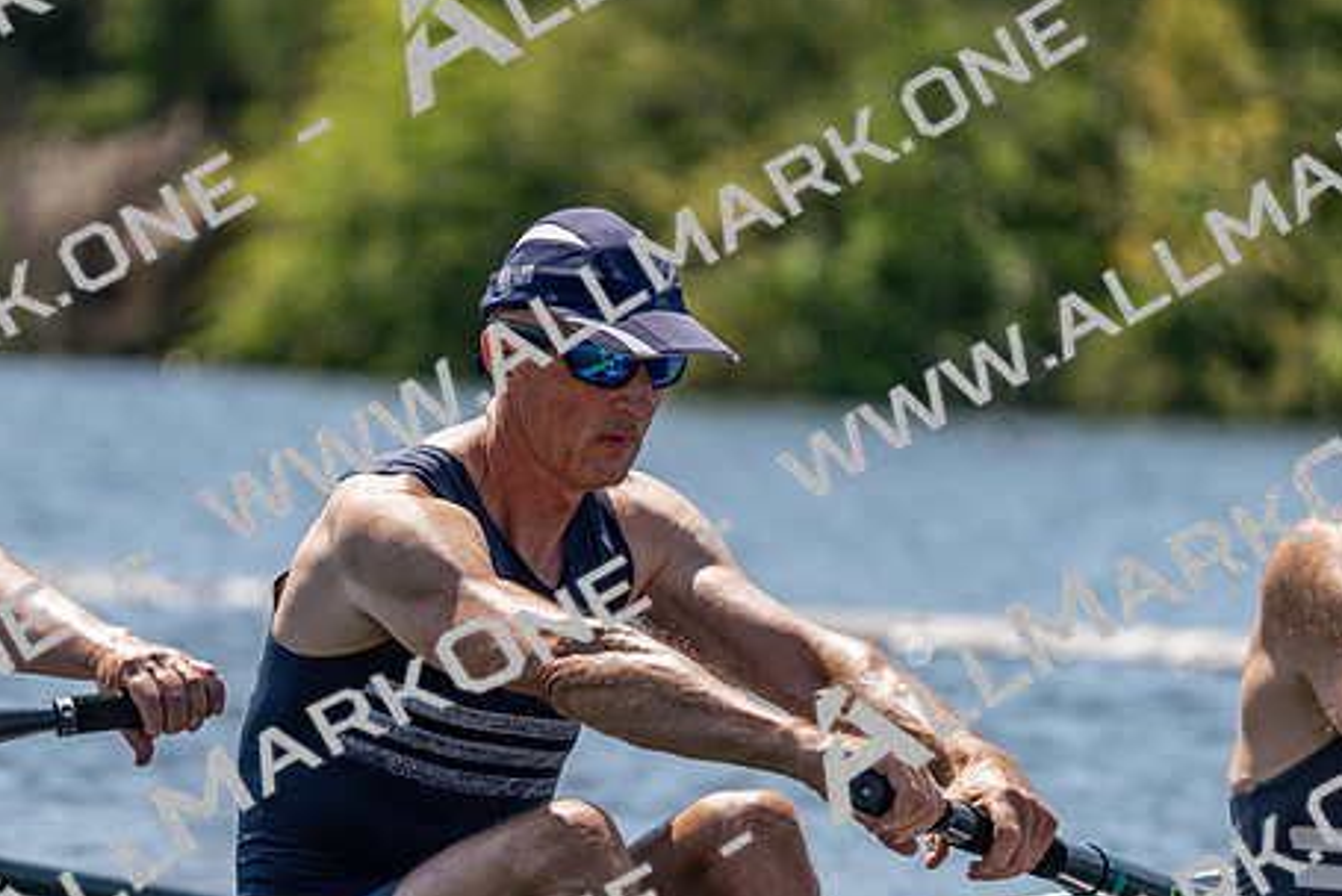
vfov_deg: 3.9
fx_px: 13316
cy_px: 547
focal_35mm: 357
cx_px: 563
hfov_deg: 5.8
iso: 320
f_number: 5.6
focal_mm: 280
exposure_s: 1/2000
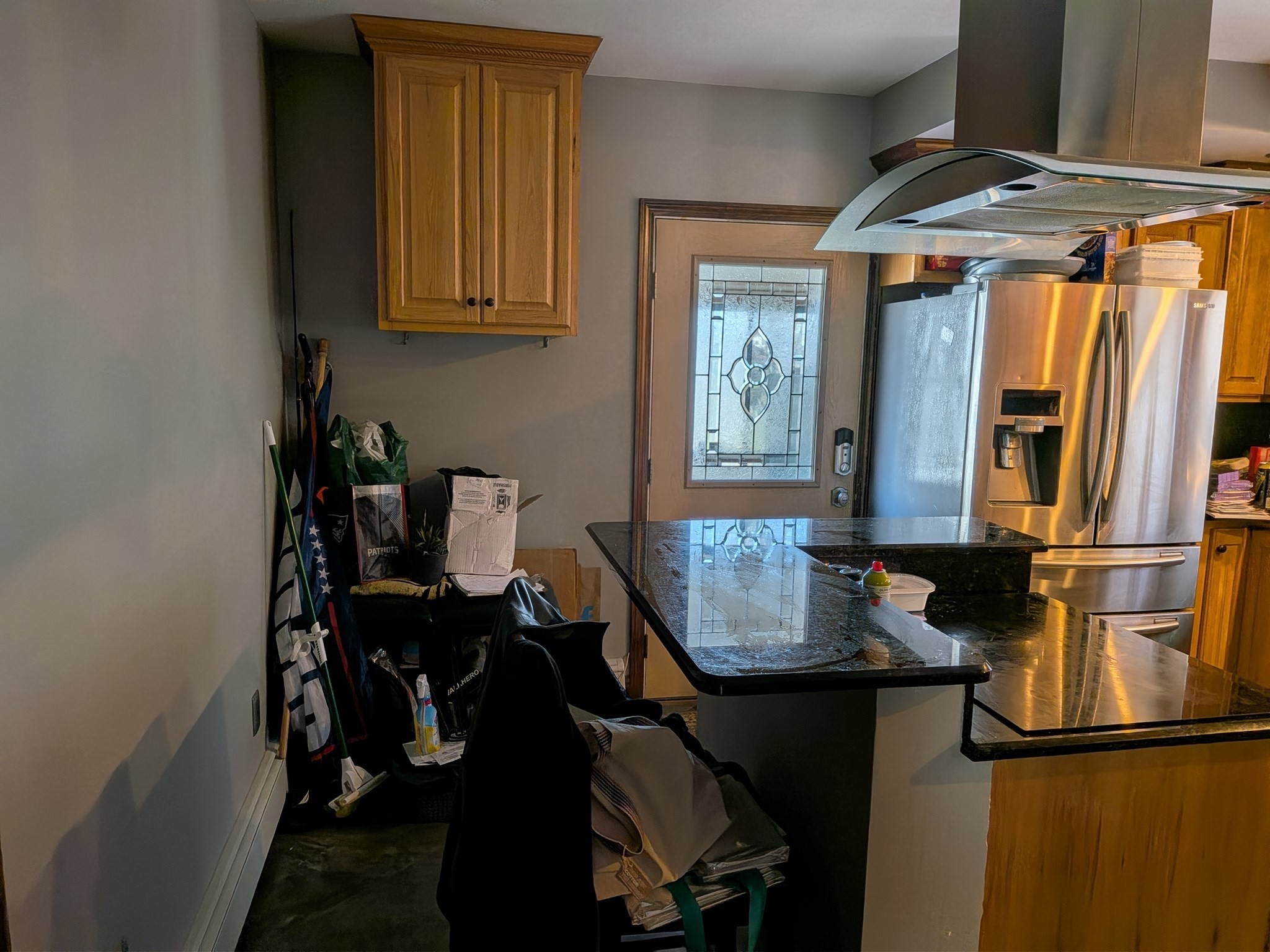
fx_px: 881
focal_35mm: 24
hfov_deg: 71.6
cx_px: 635
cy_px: 476
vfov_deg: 56.8
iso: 26
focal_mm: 4.53
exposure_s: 1/362
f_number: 1.7
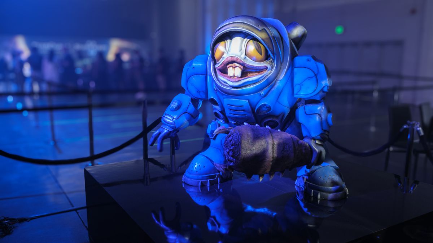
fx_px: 386
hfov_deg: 58.5
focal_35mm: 34
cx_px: 235
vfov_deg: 35.0
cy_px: 134
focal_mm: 17.7
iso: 1600
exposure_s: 1/25
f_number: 4
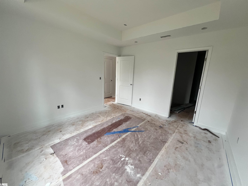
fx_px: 93
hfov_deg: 106.2
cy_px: 93
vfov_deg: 89.9
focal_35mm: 13
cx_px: 124
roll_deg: -2.2
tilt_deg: -12.6
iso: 250
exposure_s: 1/99
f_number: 1.8
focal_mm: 1.57
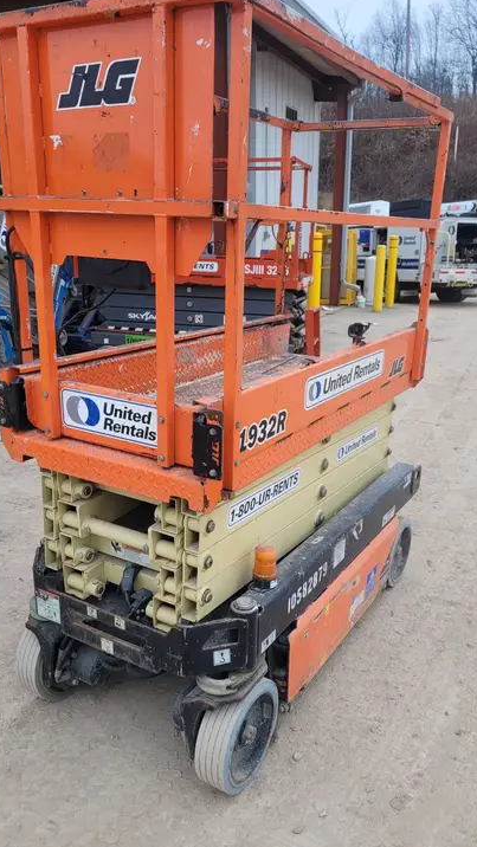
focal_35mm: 29
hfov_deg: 40.2
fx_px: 652
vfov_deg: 66.1
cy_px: 428
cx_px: 237
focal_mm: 5.4
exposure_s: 1/133
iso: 40
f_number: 1.8
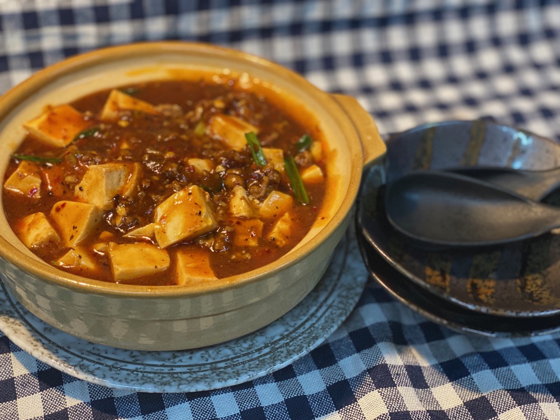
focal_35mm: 52
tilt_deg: -45.2
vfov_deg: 28.0
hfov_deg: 36.8
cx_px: 280
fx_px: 841
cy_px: 210
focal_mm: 6
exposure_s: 1/40
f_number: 2
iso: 160
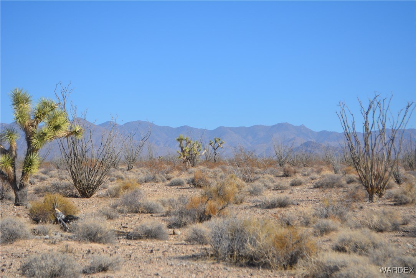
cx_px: 208
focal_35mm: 82
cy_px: 139
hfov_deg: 24.6
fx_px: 954
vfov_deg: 16.6
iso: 400
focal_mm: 55
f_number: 7.1
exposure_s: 1/1600
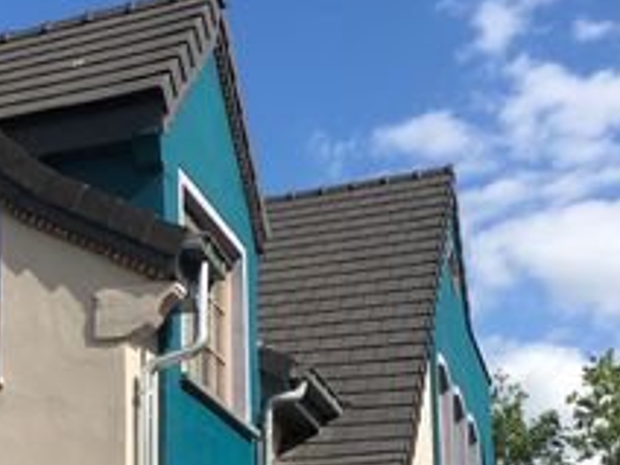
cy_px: 491
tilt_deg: +11.6
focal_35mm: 82
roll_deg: -0.6
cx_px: 50
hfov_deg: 23.2
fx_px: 1469
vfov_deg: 17.5
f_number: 2.2
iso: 25
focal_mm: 4.15
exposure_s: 1/1399
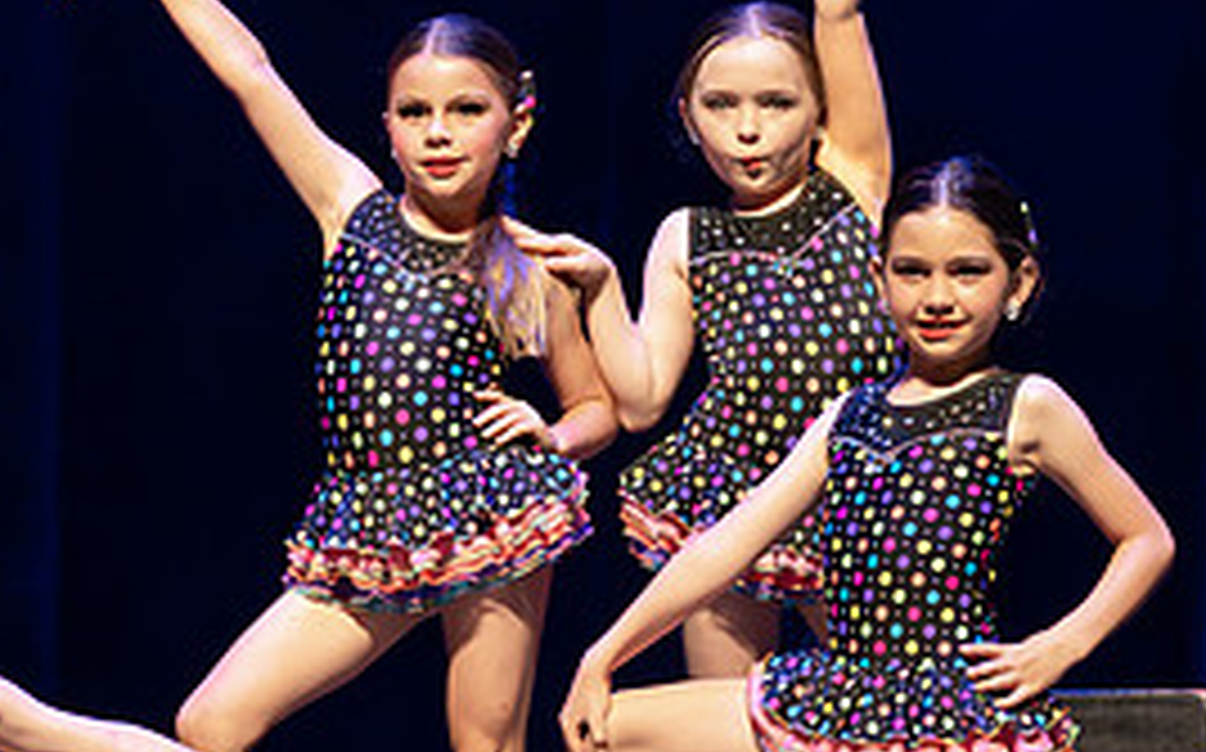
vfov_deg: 3.9
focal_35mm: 335
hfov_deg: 6.3
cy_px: 241
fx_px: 11001
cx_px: 581
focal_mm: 105
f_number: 2.8
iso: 3200
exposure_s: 1/640
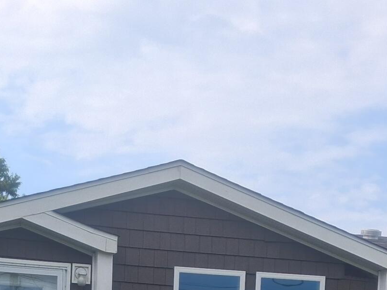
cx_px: 89
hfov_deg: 19.3
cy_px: 511
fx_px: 1129
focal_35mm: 101
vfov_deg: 13.3
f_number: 1.8
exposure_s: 1/486
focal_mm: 4
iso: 25
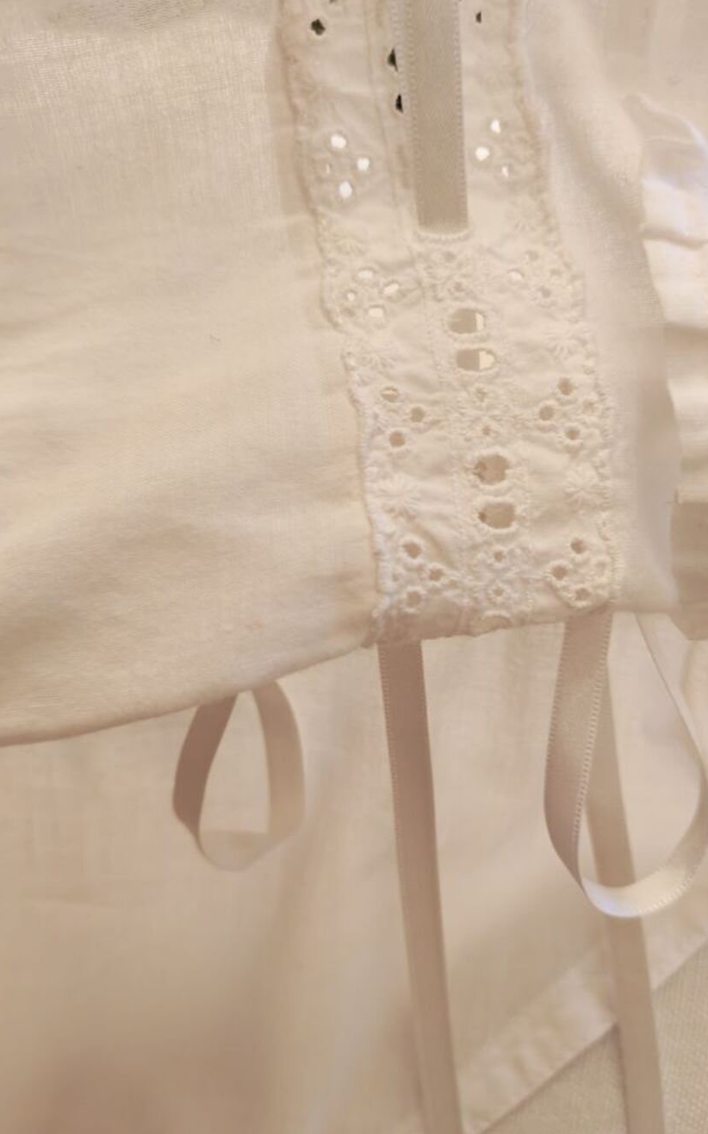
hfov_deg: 43.0
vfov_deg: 64.6
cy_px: 565
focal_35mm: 29
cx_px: 407
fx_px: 896
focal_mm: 6.12
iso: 2000
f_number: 1.9
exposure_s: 1/33
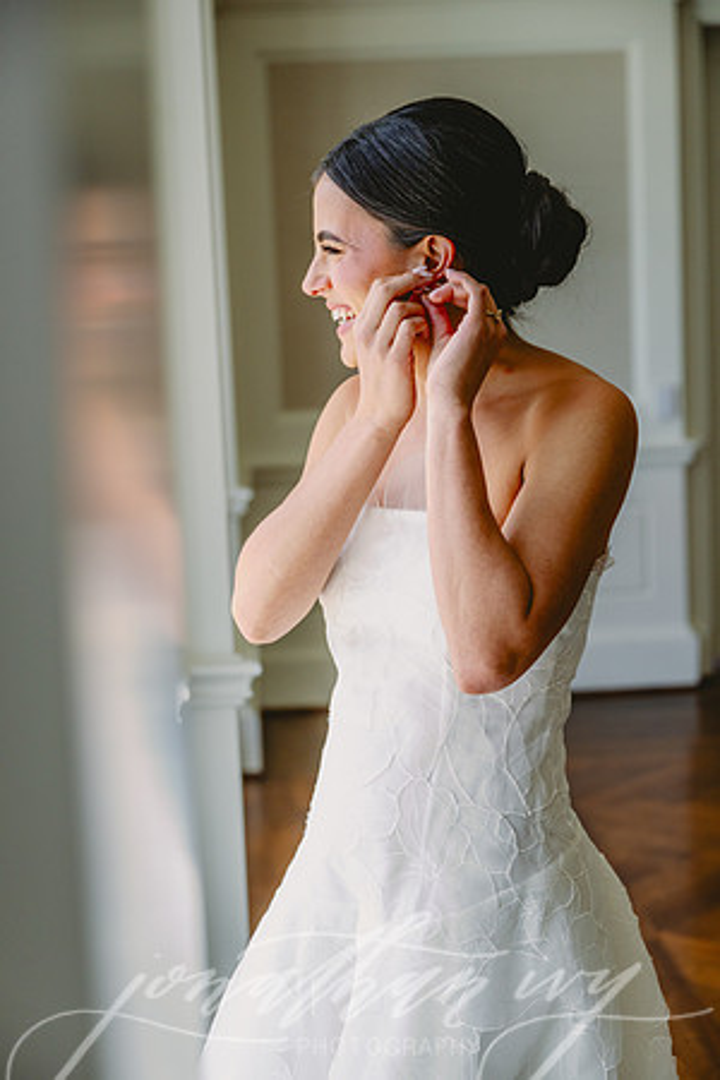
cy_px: 540
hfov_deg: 21.6
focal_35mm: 63
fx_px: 1890
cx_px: 360
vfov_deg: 31.9
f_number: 3.5
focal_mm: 63
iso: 500
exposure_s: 1/1000
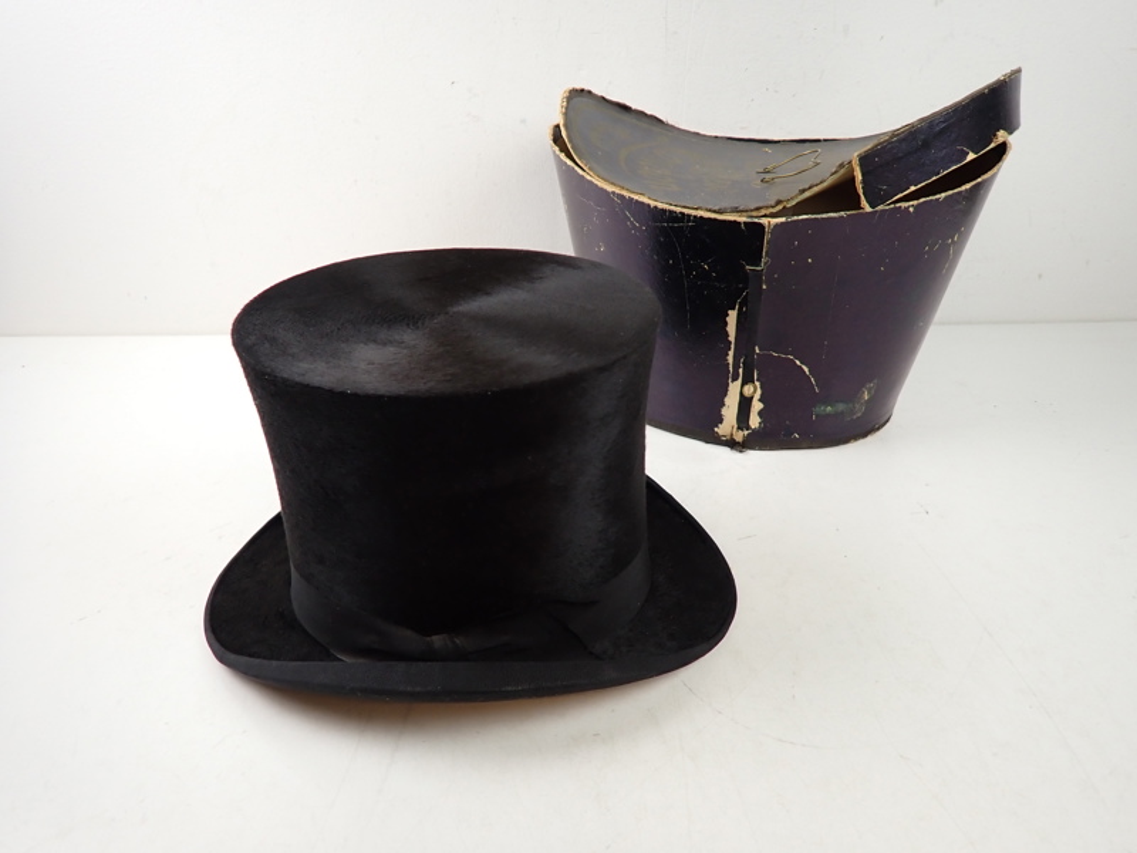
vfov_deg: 68.7
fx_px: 624
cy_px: 426
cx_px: 568
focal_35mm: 19
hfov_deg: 84.7
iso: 200
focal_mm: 3.33
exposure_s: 1/80
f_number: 2
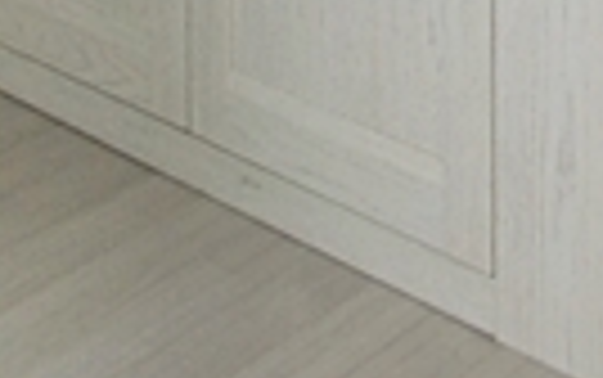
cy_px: -806
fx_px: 1497
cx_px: 1022
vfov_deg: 10.0
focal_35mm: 91
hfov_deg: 18.7
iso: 800
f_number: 4
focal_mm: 10
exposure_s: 1/160
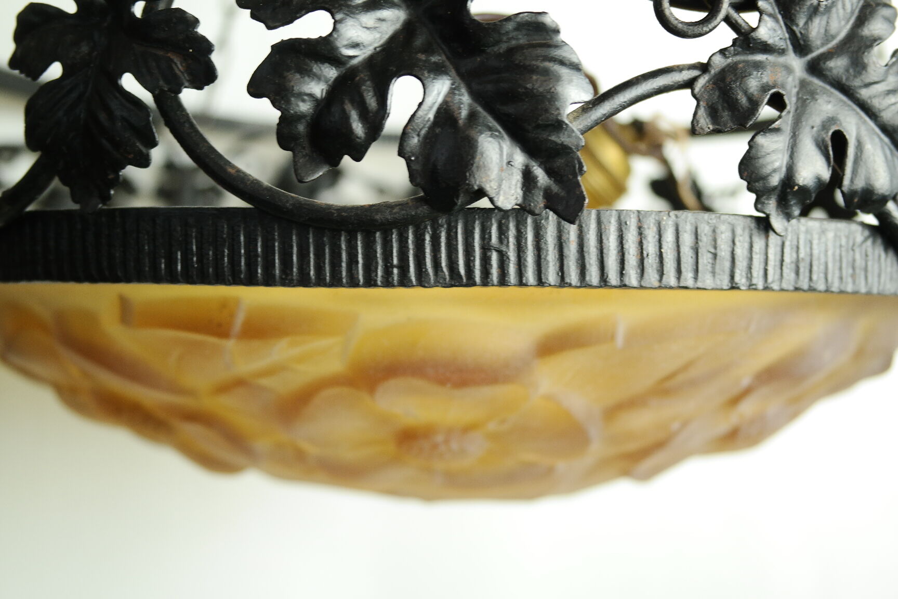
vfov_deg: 31.2
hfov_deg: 45.4
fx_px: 1073
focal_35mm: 43
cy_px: 300
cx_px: 449
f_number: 5.6
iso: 400
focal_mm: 28
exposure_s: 1/30
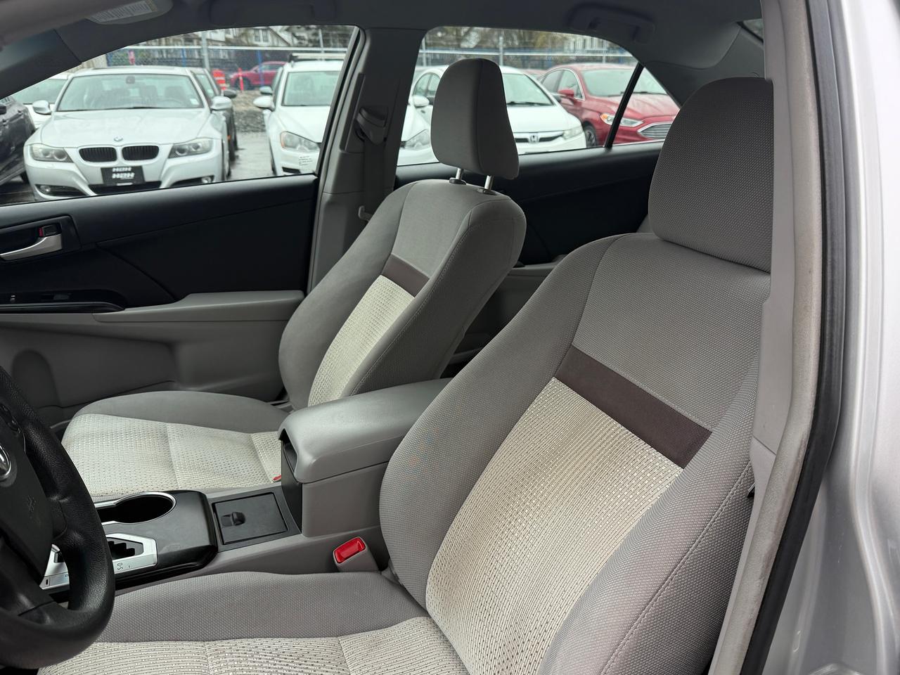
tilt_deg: -20.2
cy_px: 338
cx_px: 450
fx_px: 624
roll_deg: -0.3
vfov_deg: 56.8
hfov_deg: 71.6
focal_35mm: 24
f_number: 1.78
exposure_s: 1/410
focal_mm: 6.76
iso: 100
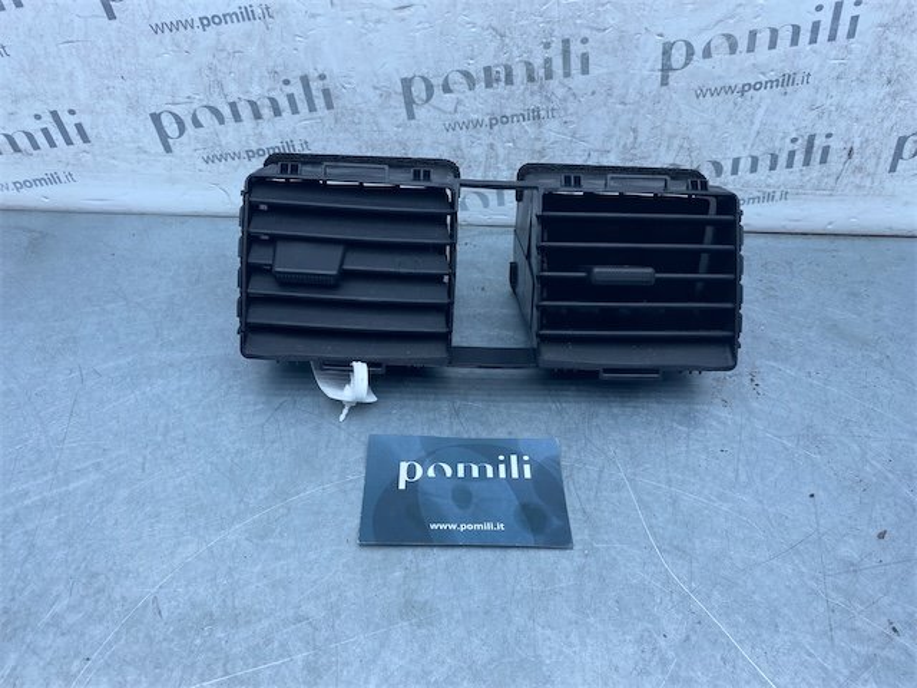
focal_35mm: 26
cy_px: 344
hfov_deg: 67.3
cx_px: 458
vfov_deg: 53.1
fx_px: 689
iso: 32
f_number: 1.8
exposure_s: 1/616
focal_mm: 4.25
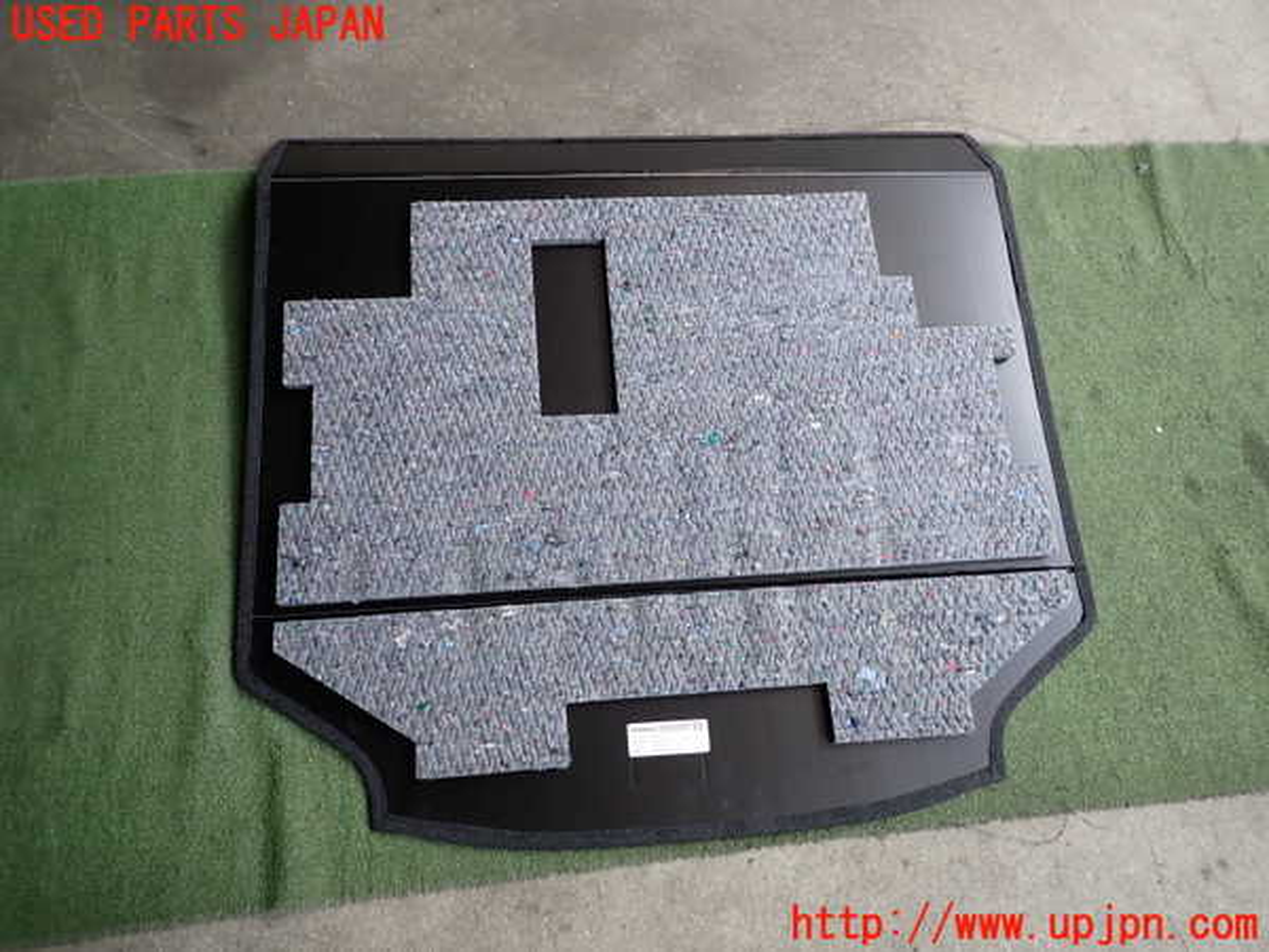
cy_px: 476
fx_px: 916
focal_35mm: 25
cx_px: 634
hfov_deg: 69.4
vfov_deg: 54.9
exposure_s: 1/125
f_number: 2
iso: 125
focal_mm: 4.5
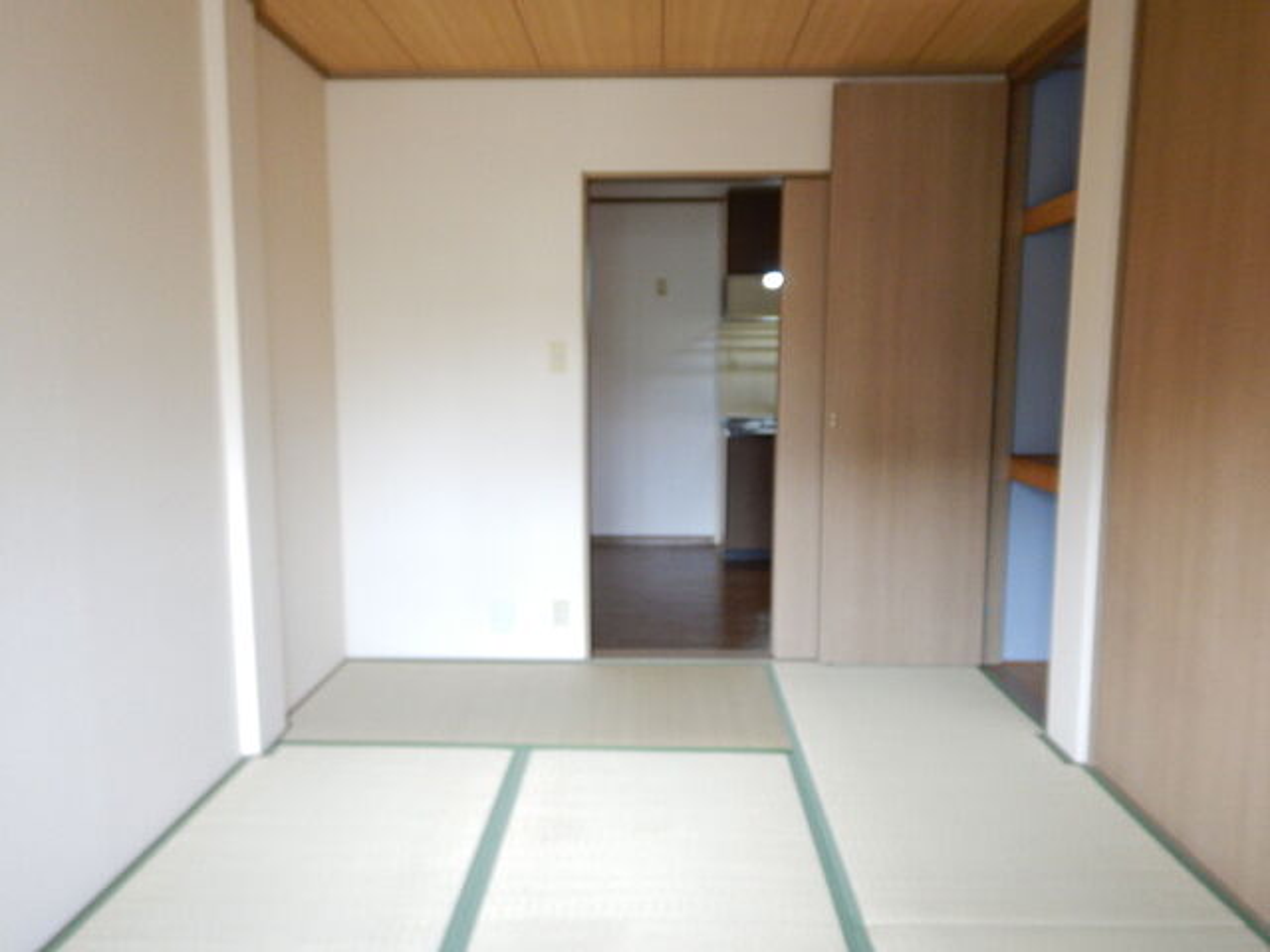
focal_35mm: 24
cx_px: 635
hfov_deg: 71.6
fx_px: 881
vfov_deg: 56.8
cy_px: 476
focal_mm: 4.3
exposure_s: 1/30
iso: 280
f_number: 2.8
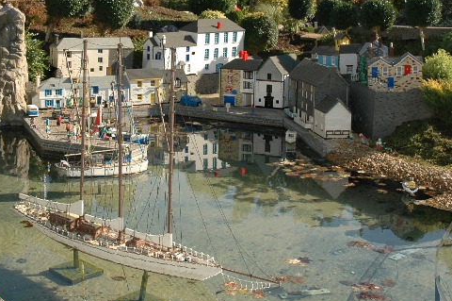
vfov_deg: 24.3
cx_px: 142
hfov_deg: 35.8
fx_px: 690
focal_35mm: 55
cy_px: 81
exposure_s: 1/500
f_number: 4.5
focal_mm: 22
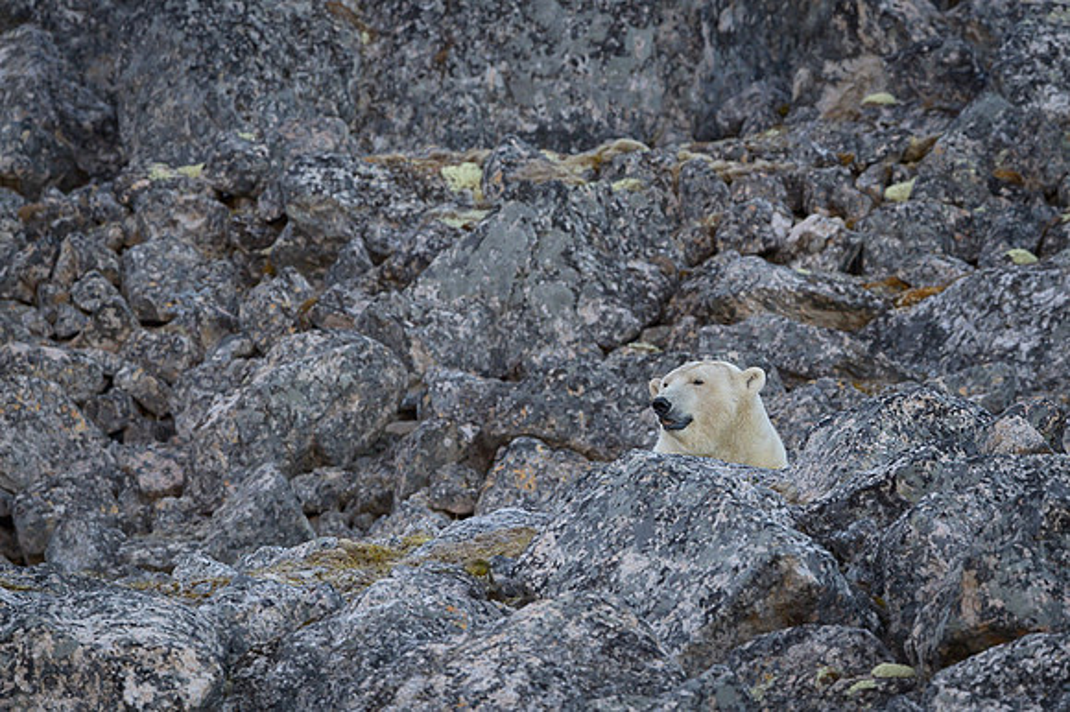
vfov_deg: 2.3
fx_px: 17823
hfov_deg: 3.4
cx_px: 642
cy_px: 285
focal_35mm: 600
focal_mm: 500
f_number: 5.6
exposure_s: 1/1600
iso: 2000
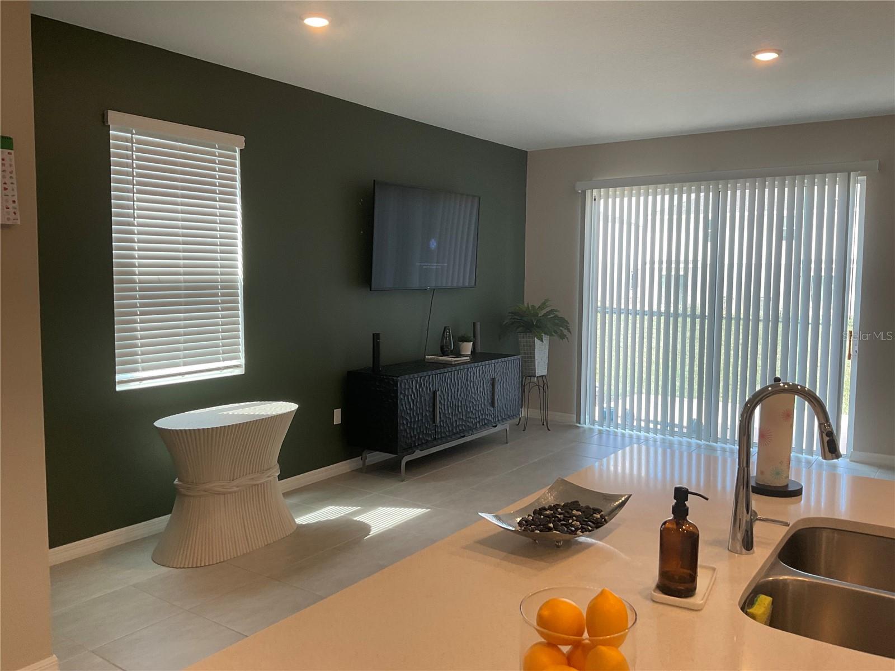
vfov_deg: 48.2
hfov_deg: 61.7
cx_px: 448
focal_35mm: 29
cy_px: 336
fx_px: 750
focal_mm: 3
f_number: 1.8
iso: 50
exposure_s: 1/120
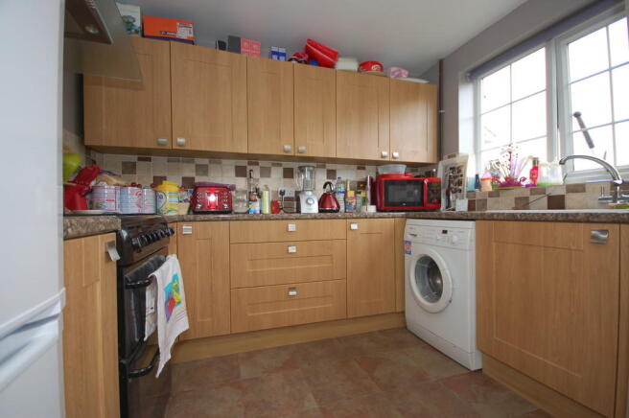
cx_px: 314
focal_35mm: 15
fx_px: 262
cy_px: 209
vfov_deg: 77.2
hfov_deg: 100.4
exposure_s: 1/60
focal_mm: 10
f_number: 4
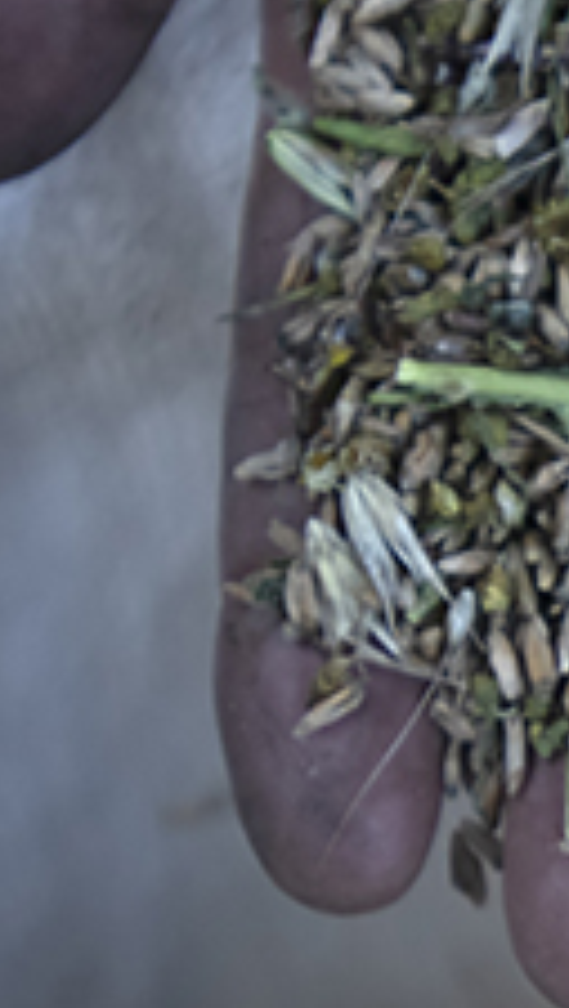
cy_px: 672
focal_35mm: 176
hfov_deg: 6.8
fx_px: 4708
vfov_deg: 12.2
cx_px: 972
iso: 640
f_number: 3.2
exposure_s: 1/320
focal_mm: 35
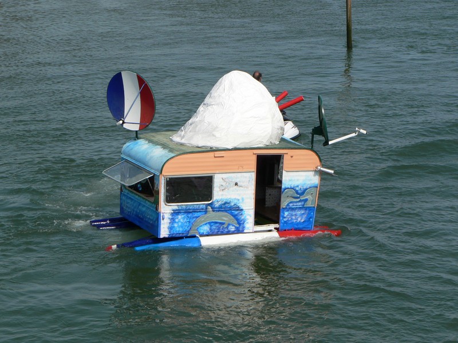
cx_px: 229
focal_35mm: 161
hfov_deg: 12.3
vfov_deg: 9.2
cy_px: 172
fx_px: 2130
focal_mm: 26.8
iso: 80
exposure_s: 1/400
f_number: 5
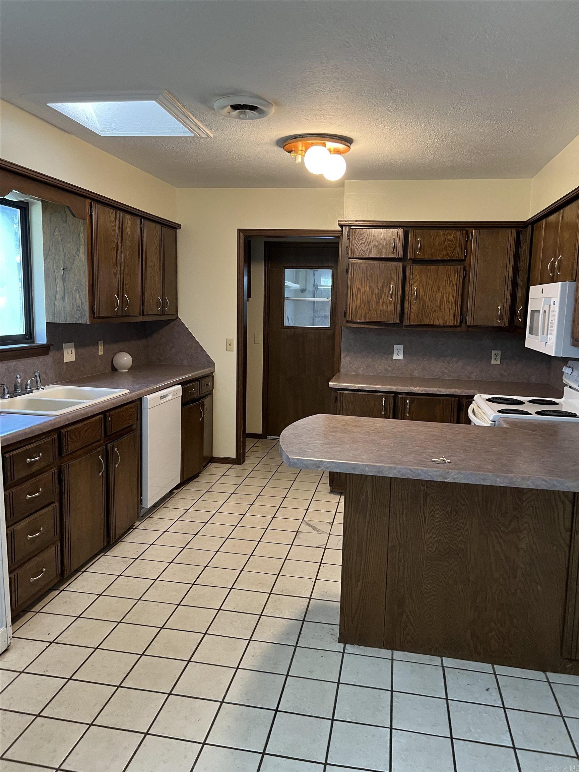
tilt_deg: -4.1
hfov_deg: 53.1
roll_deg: -1.5
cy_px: 386
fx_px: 580
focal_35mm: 26
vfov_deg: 67.3
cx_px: 290
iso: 250
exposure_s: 1/60
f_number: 1.5
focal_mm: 5.7
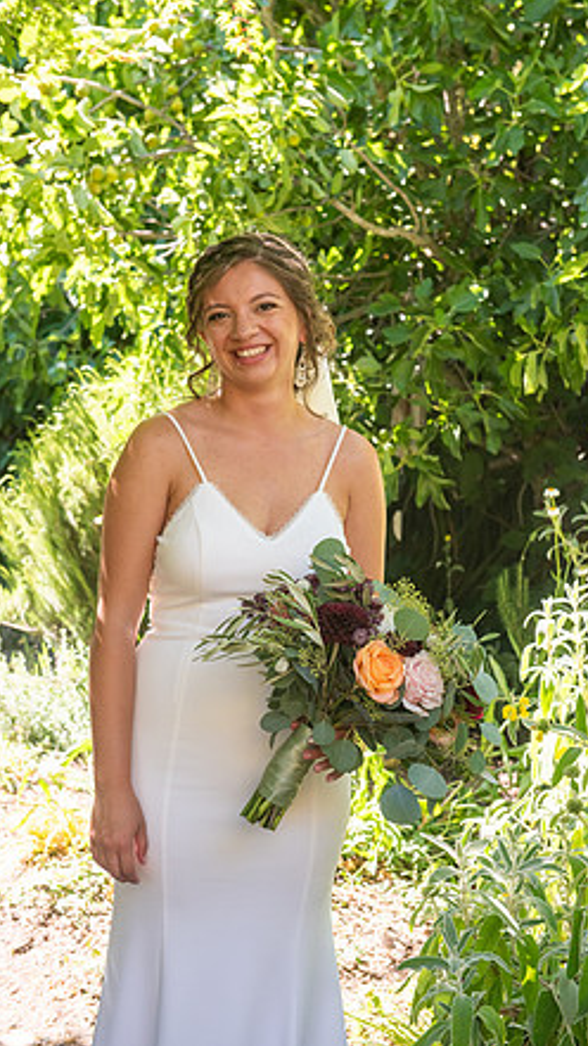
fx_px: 1719
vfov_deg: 33.8
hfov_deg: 19.4
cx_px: 289
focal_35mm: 62
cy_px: 515
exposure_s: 1/400
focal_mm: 58
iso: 640
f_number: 5
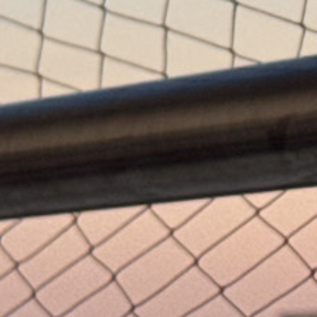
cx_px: 459
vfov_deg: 4.6
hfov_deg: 4.6
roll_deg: +2.8
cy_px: -130
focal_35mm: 379
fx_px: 3927
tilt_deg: +6.6
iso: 64
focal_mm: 6.76
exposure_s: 1/549
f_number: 1.78
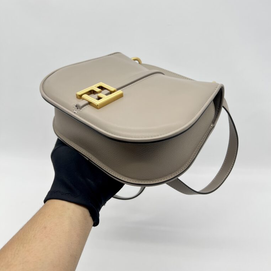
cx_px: 136
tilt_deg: -21.5
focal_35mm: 31
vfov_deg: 52.3
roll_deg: -0.1
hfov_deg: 52.5
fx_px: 275
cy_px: 113
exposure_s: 1/116
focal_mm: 5.7
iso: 32
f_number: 1.5
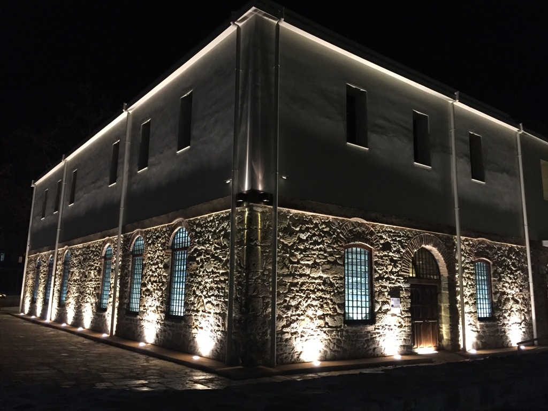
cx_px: 274
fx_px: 459
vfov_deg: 48.2
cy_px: 206
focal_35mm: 29
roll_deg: -2.0
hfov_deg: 61.7
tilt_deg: +10.9
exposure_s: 1/17
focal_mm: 4.15
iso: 320
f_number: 2.2
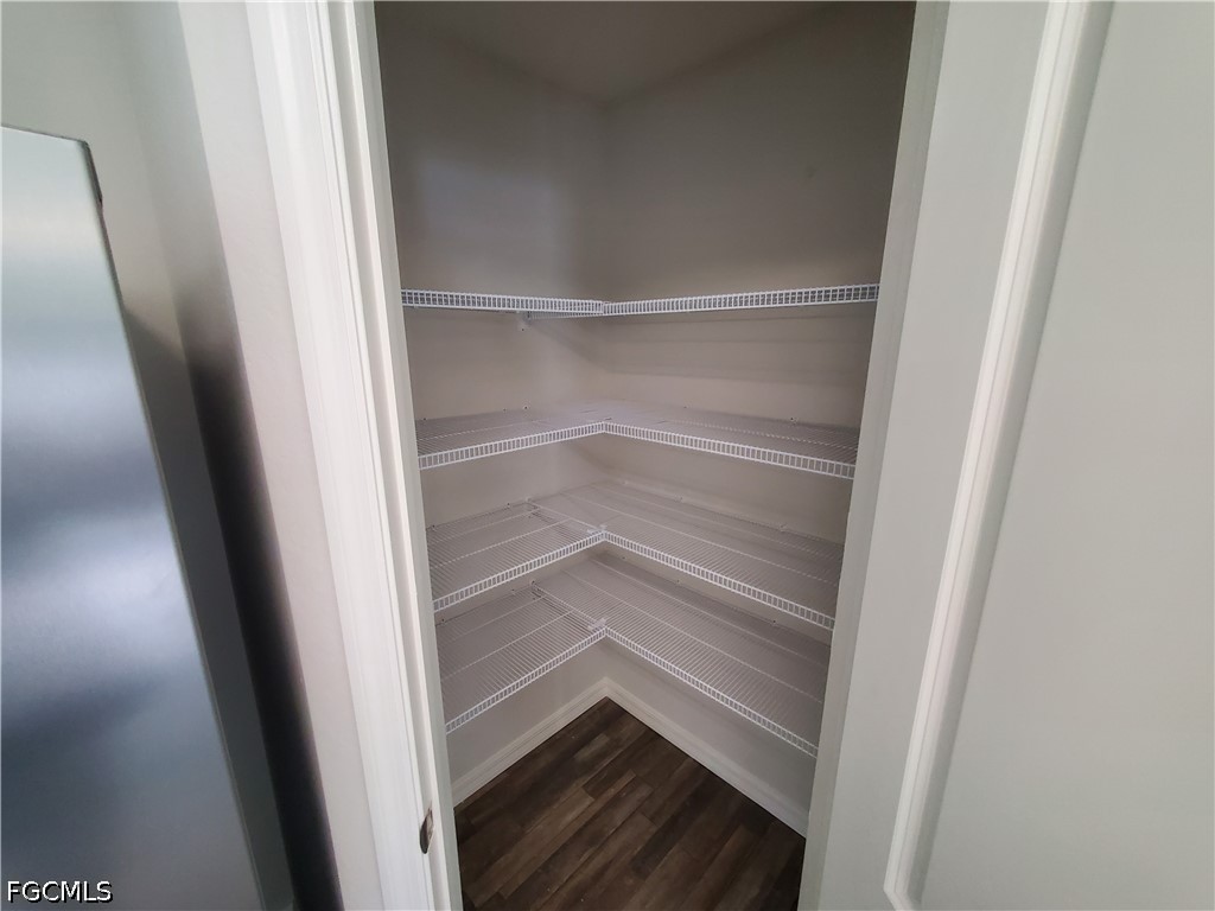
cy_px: 456
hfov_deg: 106.2
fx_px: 456
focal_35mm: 13
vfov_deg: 89.9
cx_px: 608
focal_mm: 1.8
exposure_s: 1/60
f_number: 2.2
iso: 320
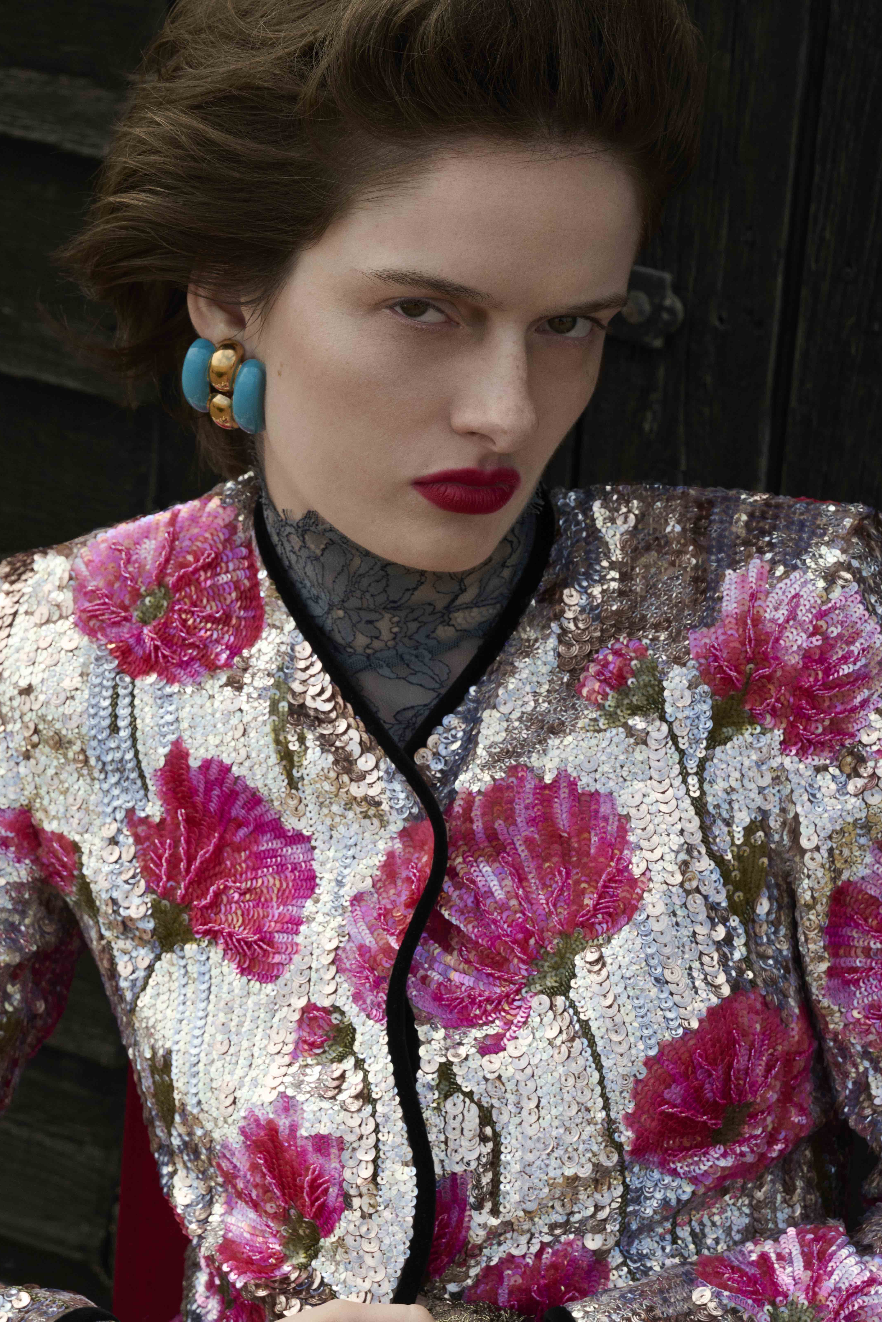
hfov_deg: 14.2
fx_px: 3528
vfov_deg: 21.2
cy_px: 666
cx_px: 385
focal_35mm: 96
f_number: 8
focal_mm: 75
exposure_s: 1/500
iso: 200
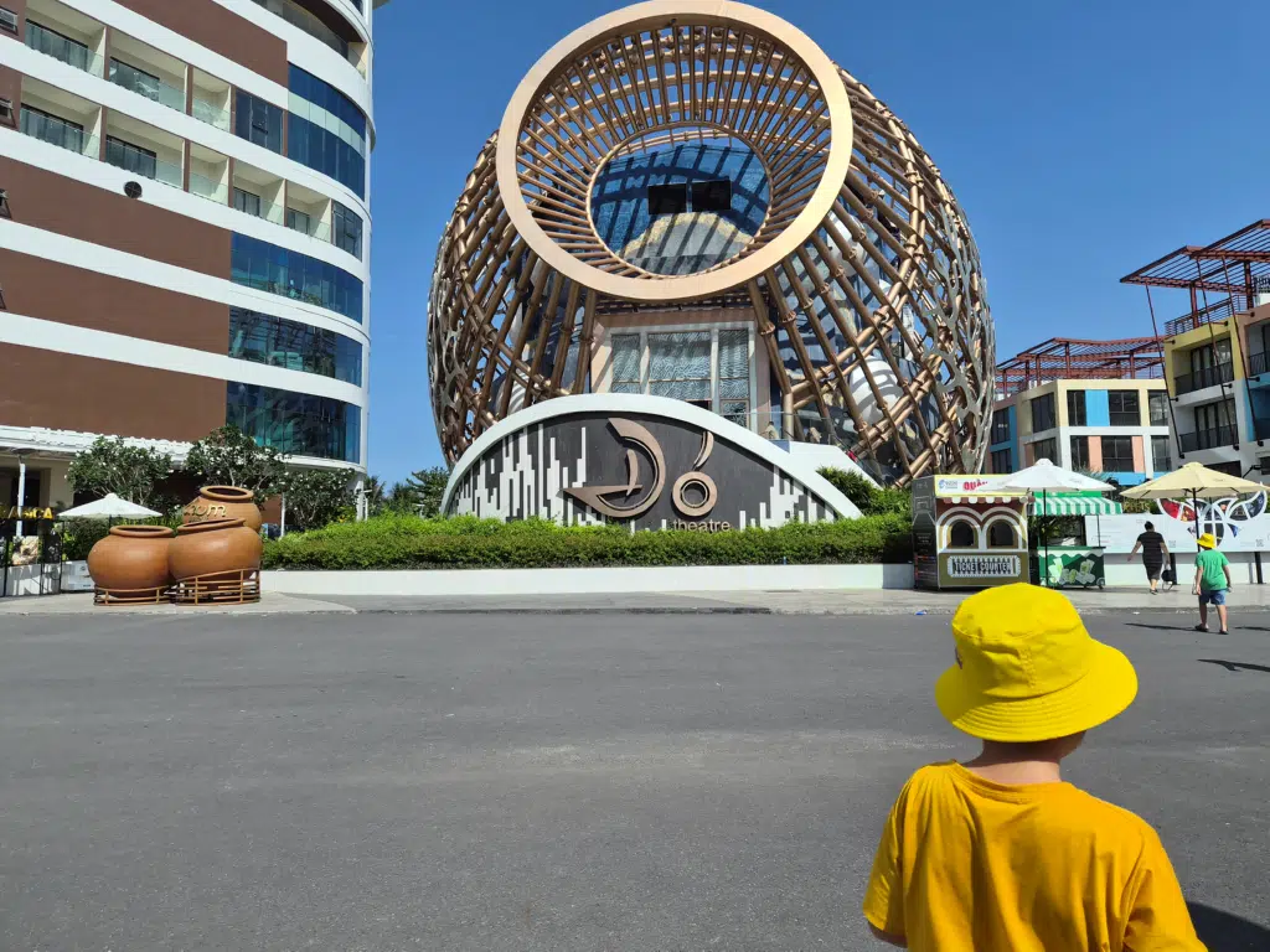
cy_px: 476
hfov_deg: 73.9
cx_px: 635
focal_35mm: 23
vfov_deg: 58.9
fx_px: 844
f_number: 1.8
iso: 64
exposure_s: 1/7696
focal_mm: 5.4
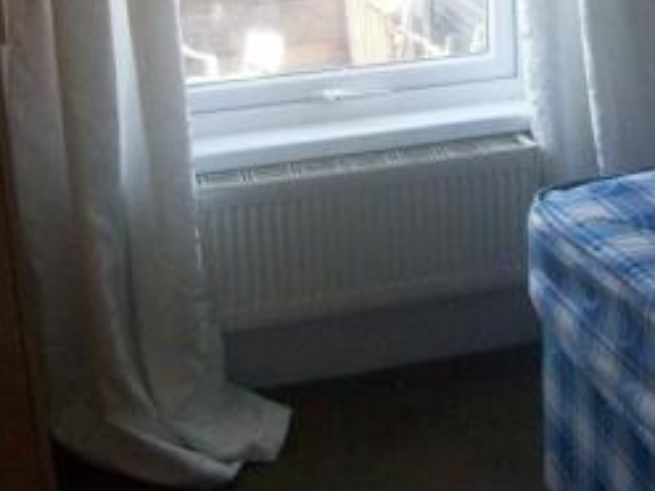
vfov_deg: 17.9
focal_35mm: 80
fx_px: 1514
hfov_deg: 23.3
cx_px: 670
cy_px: -20
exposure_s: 1/121
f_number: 2.8
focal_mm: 5.7
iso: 160
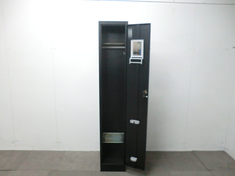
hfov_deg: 65.3
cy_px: 88
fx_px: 183
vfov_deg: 51.4
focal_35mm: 27
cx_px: 118
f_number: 3.2
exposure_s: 1/60
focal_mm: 4.9
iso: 640
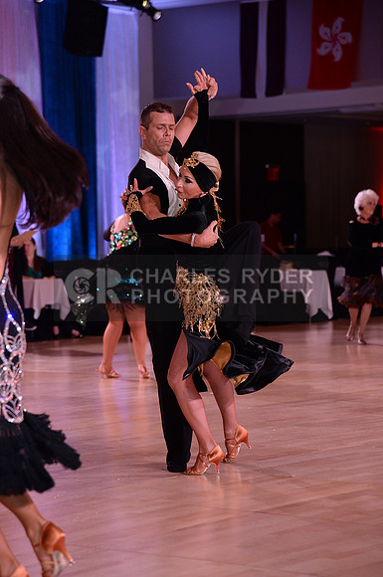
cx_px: 192
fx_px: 1921
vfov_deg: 17.1
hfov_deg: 11.4
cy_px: 288
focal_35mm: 120
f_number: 5
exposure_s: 1/250
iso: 2000
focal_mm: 120
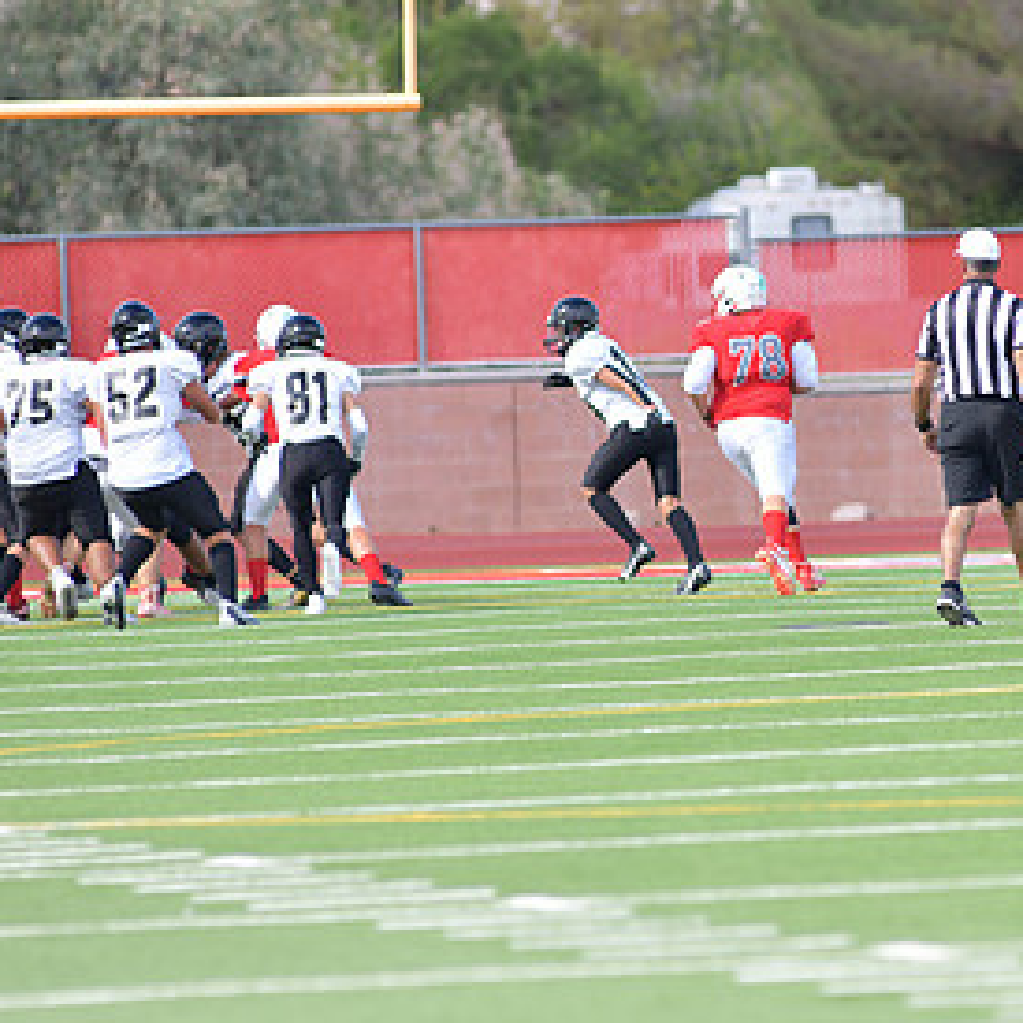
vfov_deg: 3.3
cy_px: 530
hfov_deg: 3.3
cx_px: 777
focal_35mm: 537
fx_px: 17955
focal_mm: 300
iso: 400
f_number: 5
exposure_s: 1/1600
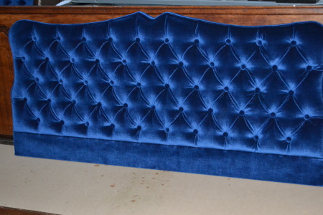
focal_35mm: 58
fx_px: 520
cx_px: 174
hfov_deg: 34.5
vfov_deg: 23.4
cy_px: 121
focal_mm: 34
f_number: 5
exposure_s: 1/60
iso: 3200
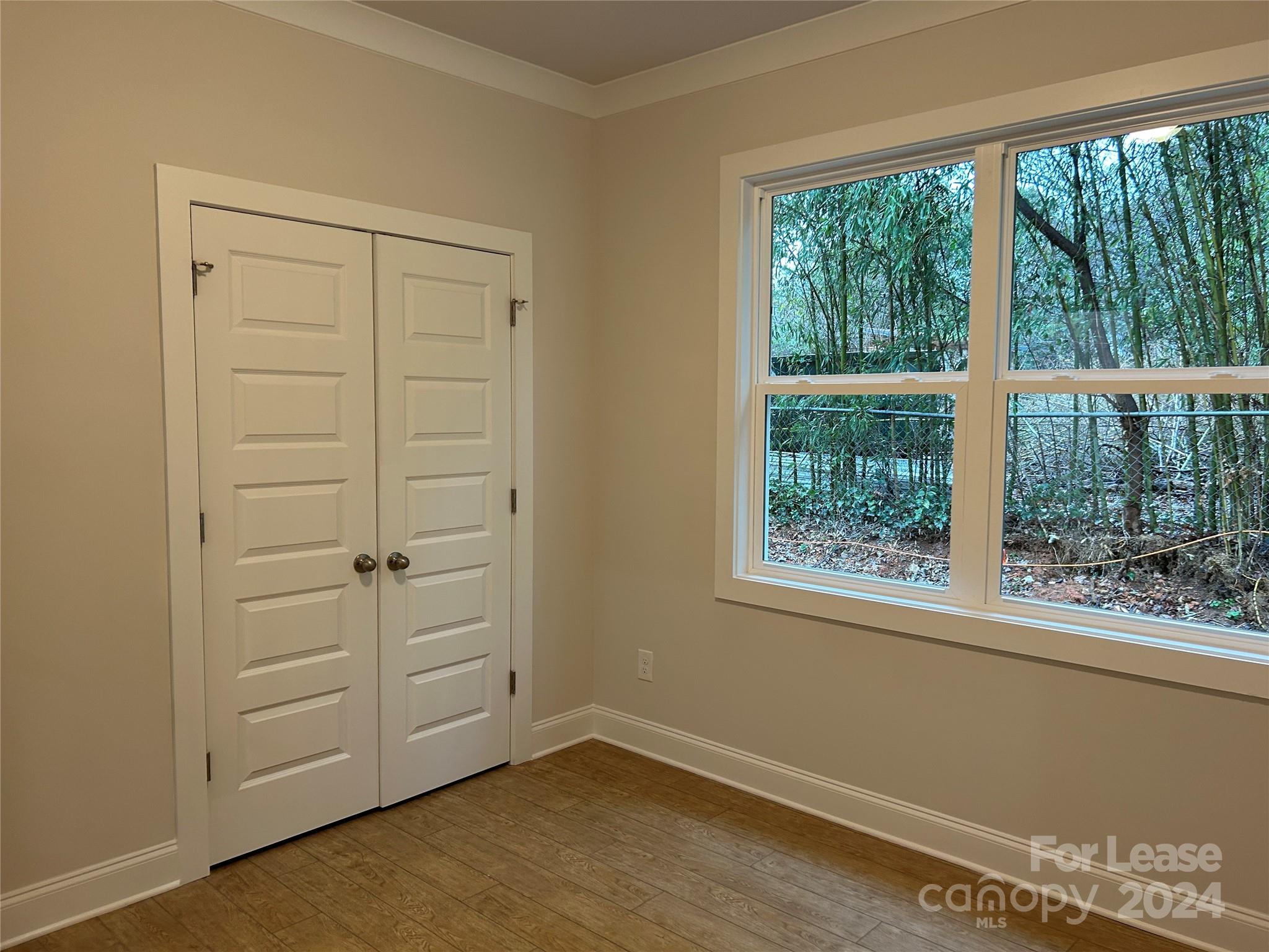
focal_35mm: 26
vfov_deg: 53.1
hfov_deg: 67.3
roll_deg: -0.5
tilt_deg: -4.4
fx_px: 953
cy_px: 476
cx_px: 634
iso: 100
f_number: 1.5
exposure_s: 1/60
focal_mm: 5.7
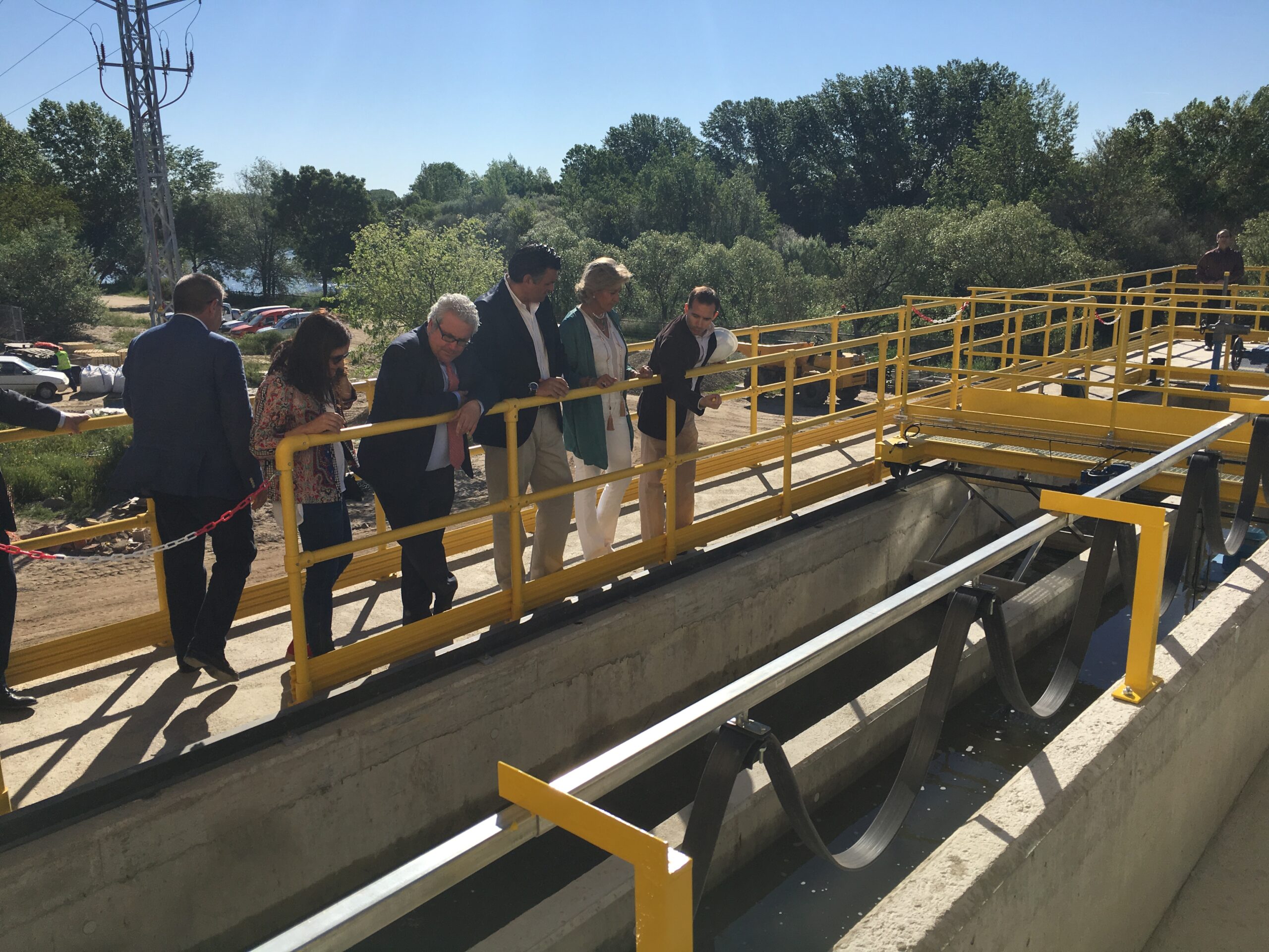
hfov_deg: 61.7
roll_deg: +0.2
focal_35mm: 29
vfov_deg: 48.2
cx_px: 634
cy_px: 476
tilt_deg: -12.6
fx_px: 1063
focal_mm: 4.15
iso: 25
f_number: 2.2
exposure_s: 1/2653
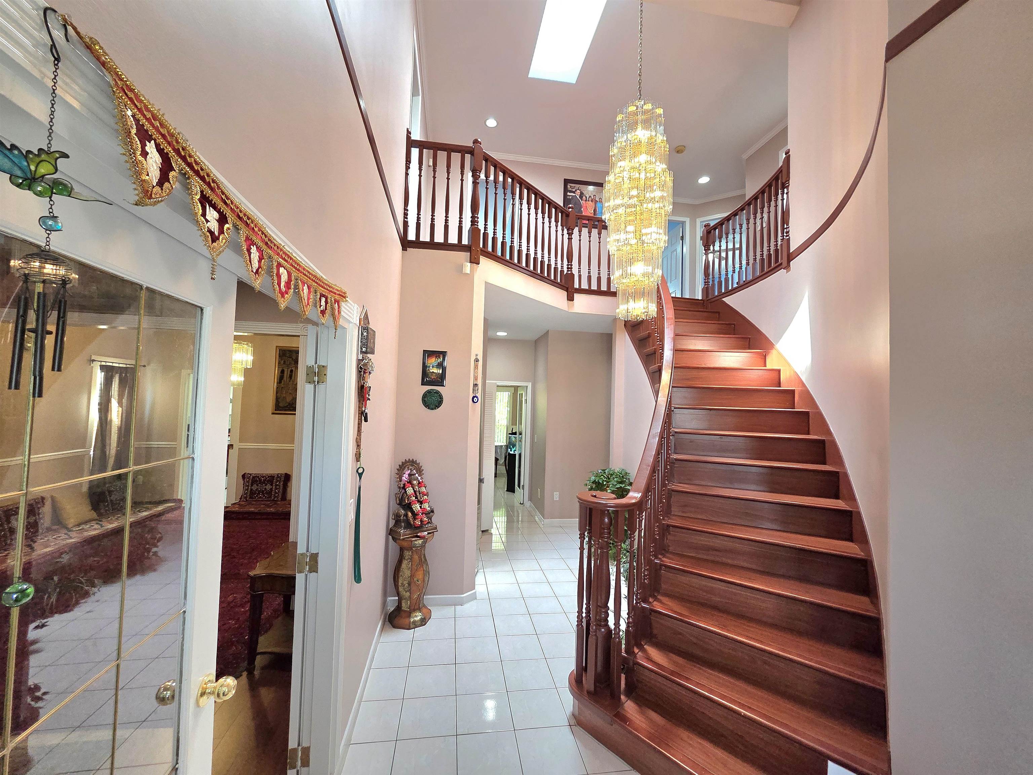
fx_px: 388
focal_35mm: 13
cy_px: 388
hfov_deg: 106.2
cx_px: 516
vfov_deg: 89.9
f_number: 2.2
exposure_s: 1/120
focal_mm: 2.2
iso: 250
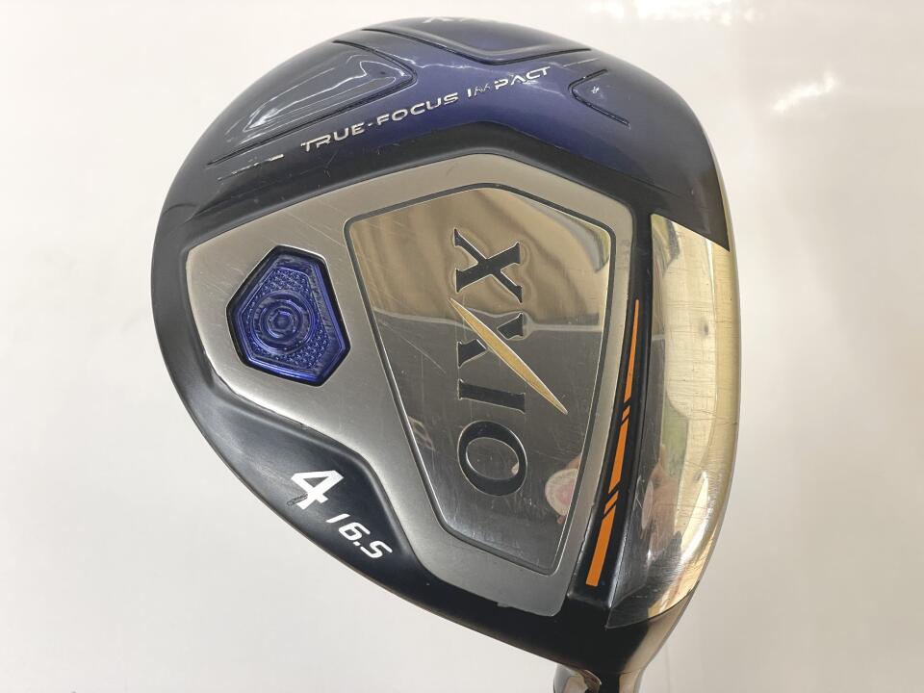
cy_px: 346
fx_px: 1388
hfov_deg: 36.8
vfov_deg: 28.0
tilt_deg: -60.7
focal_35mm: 52
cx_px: 462
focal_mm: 6
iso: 200
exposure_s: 1/60
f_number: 2
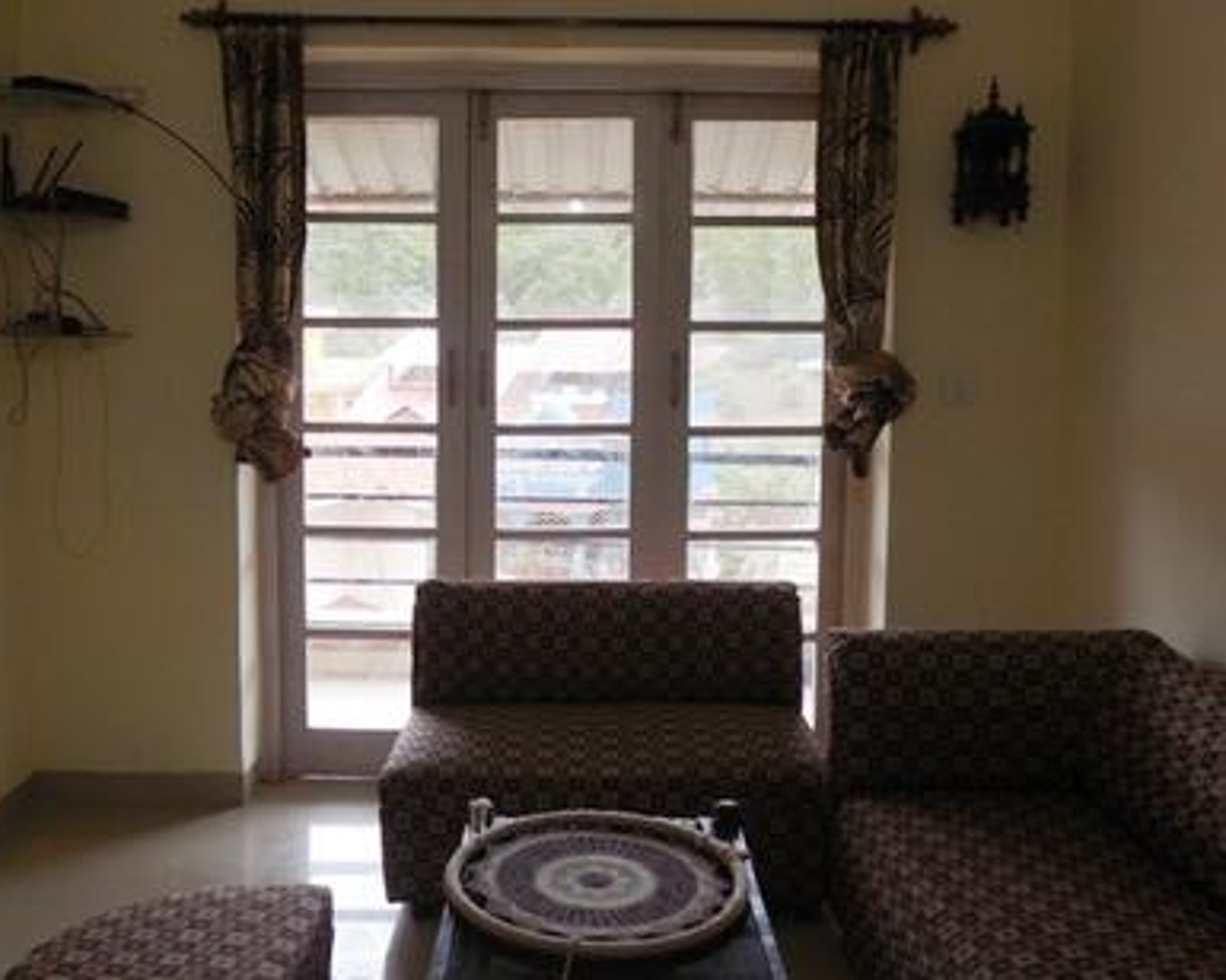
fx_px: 1197
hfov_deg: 54.1
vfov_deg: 44.5
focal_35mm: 33
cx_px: 548
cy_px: 438
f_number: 3.5
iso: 140
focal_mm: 4.6
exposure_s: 1/30
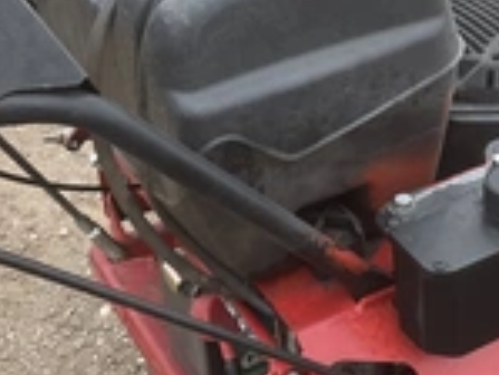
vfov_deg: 18.9
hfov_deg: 24.7
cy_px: 127
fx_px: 1125
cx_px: 368
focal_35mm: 78
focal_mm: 3
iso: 25
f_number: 1.8
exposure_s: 1/478
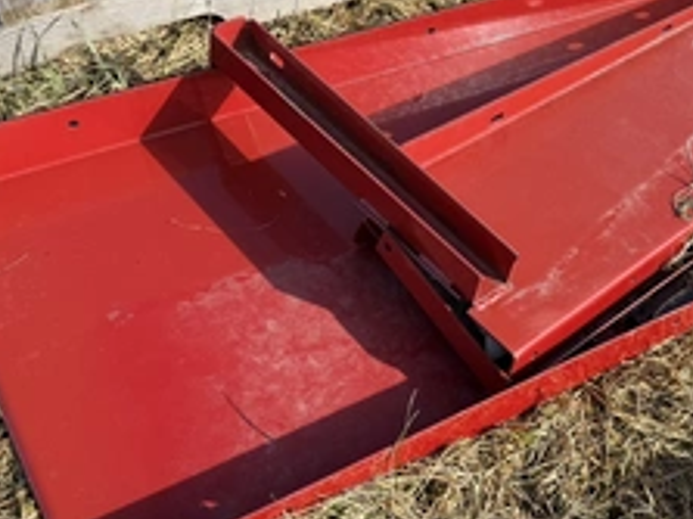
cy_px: 320
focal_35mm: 43
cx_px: 457
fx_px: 860
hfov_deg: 43.3
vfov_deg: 33.4
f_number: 1.78
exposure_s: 1/1901
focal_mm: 6.76
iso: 80
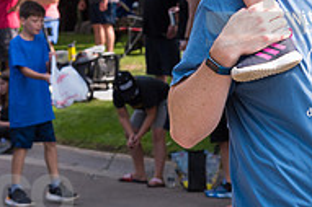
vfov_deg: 6.4
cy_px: -9
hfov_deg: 9.6
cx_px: 256
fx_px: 1844
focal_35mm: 213
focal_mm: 70
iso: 450
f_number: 6.3
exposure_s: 1/500
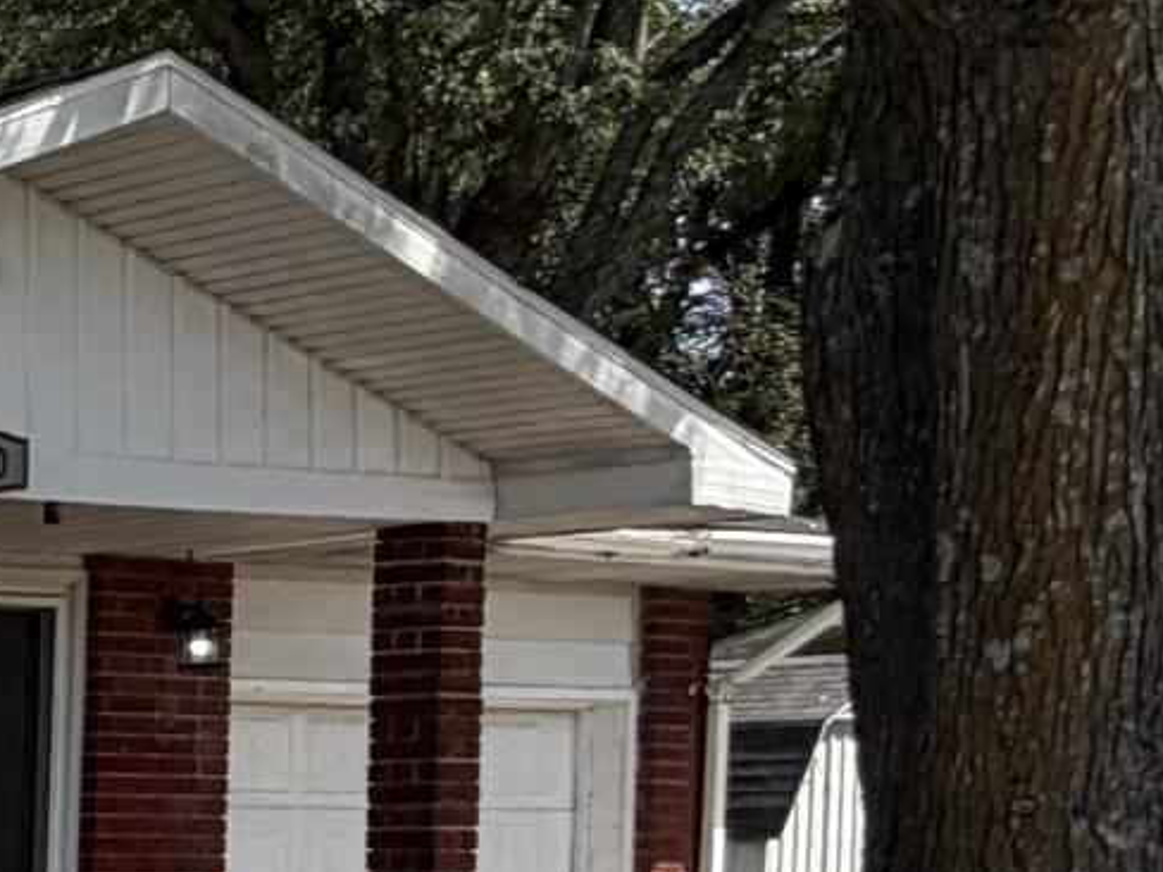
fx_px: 2889
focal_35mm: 86
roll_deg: +0.6
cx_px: -1742
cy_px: 955
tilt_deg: +0.1
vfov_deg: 16.6
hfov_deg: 14.1
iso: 40
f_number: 2.2
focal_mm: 2.22
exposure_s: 1/770
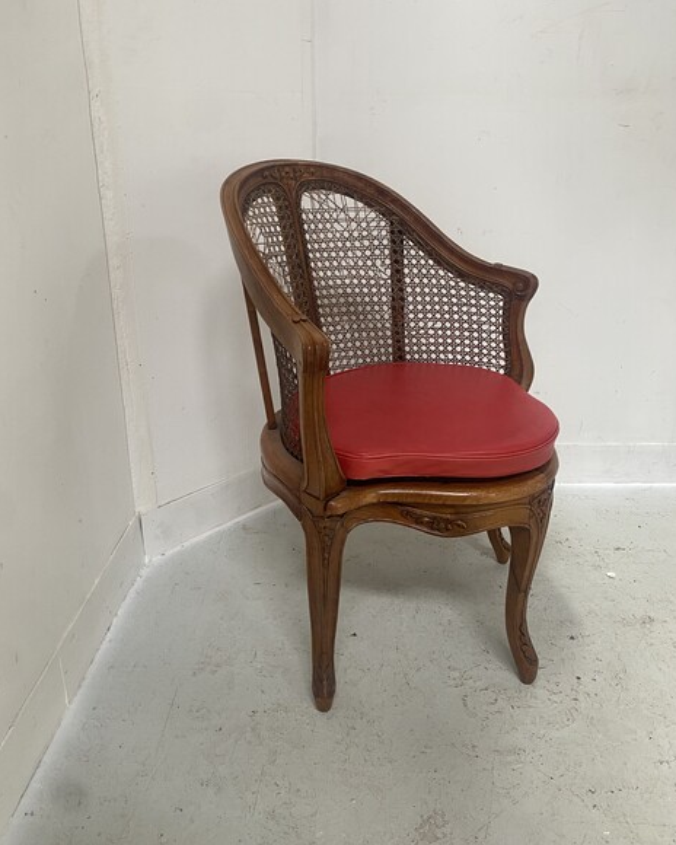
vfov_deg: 62.2
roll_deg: -0.8
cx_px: 345
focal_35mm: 28
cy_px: 415
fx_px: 700
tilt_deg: -21.2
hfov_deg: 51.5
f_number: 1.8
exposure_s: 1/78
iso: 125
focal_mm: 4.25
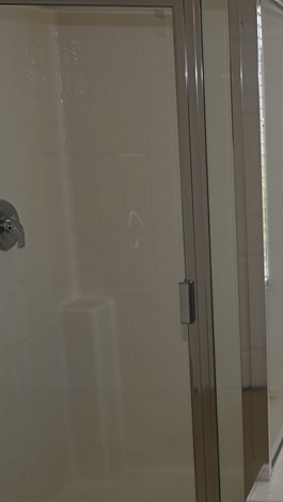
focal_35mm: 58
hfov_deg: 18.6
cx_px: 409
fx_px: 774
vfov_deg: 35.9
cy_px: 288
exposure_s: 1/125
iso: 64
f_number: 5.6
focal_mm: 24
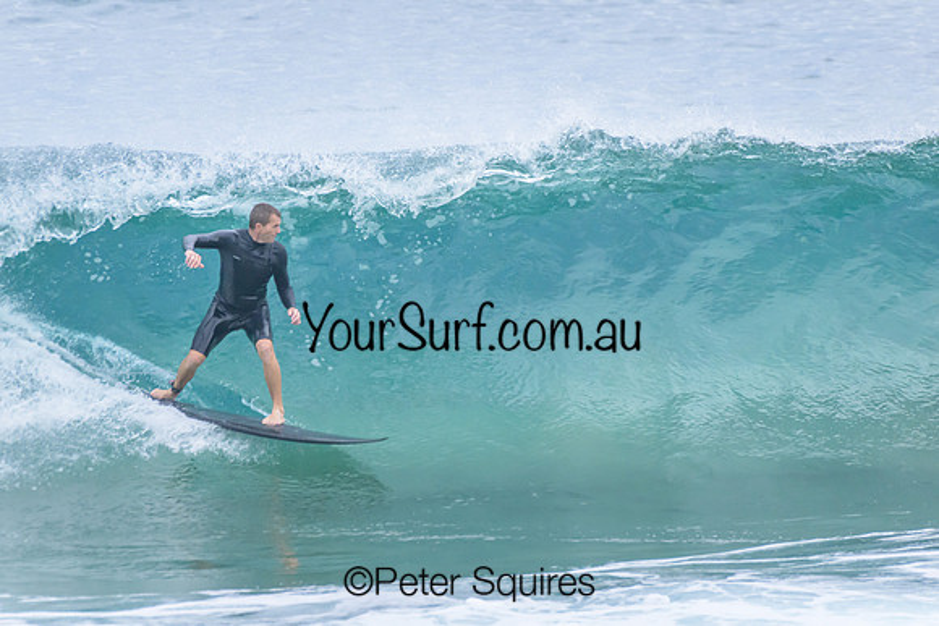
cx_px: 470
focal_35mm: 1000
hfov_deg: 2.1
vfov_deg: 1.4
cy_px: 313
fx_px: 26088
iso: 3200
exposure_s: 1/2000
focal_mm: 1000
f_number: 11
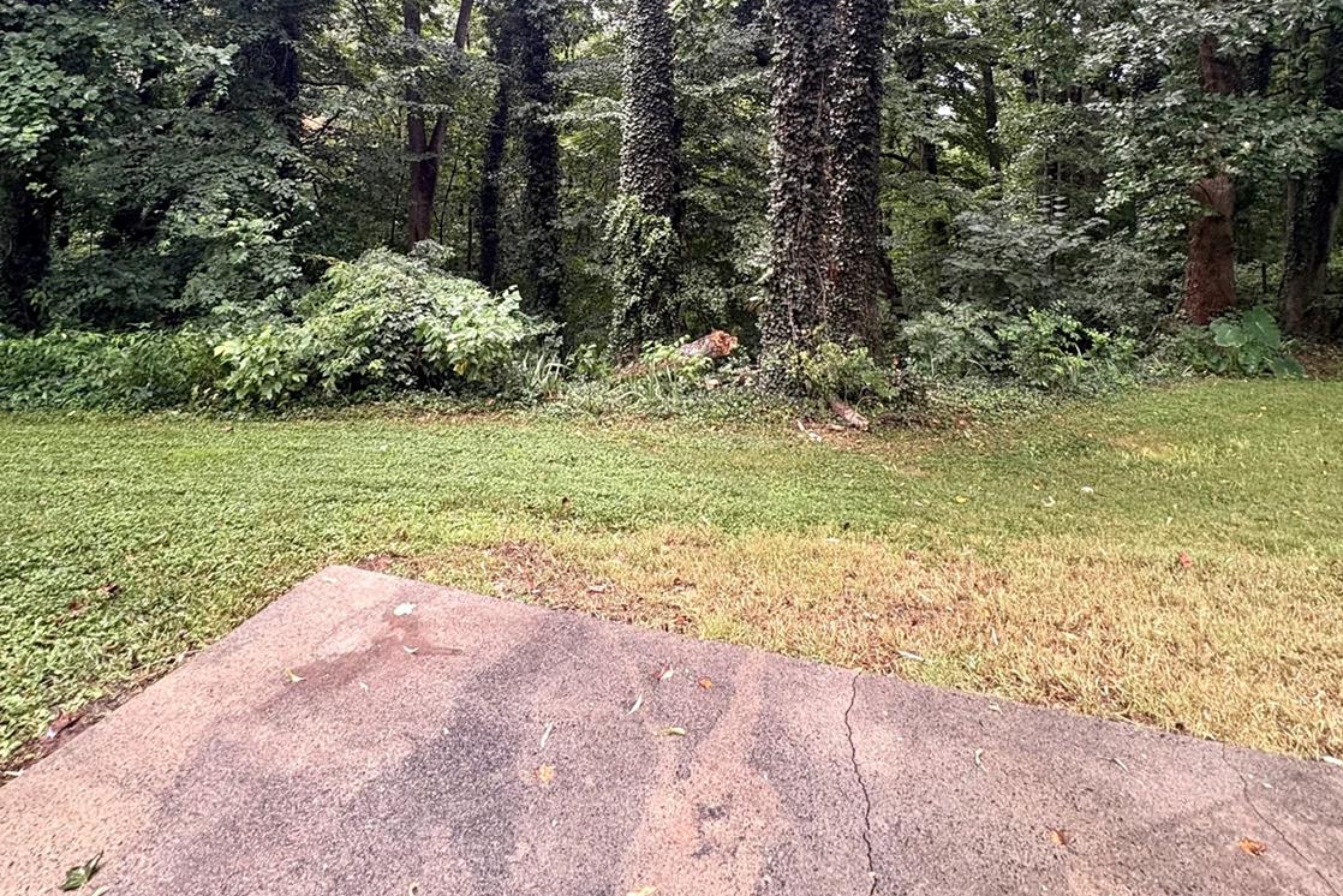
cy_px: 125
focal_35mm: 20
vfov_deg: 55.4
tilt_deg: +3.0
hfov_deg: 84.0
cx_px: 673
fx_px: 746
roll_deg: -2.2
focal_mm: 2.22
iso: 320
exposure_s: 1/60
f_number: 2.2
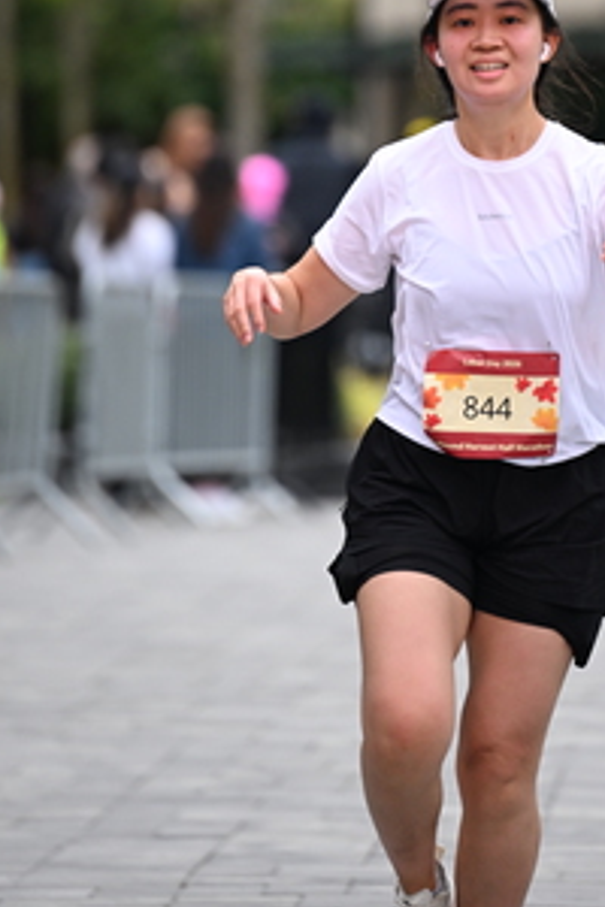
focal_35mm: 367
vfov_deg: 5.6
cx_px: 464
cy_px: 139
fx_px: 9251
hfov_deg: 3.7
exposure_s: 1/2000
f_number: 2.8
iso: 640
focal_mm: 200
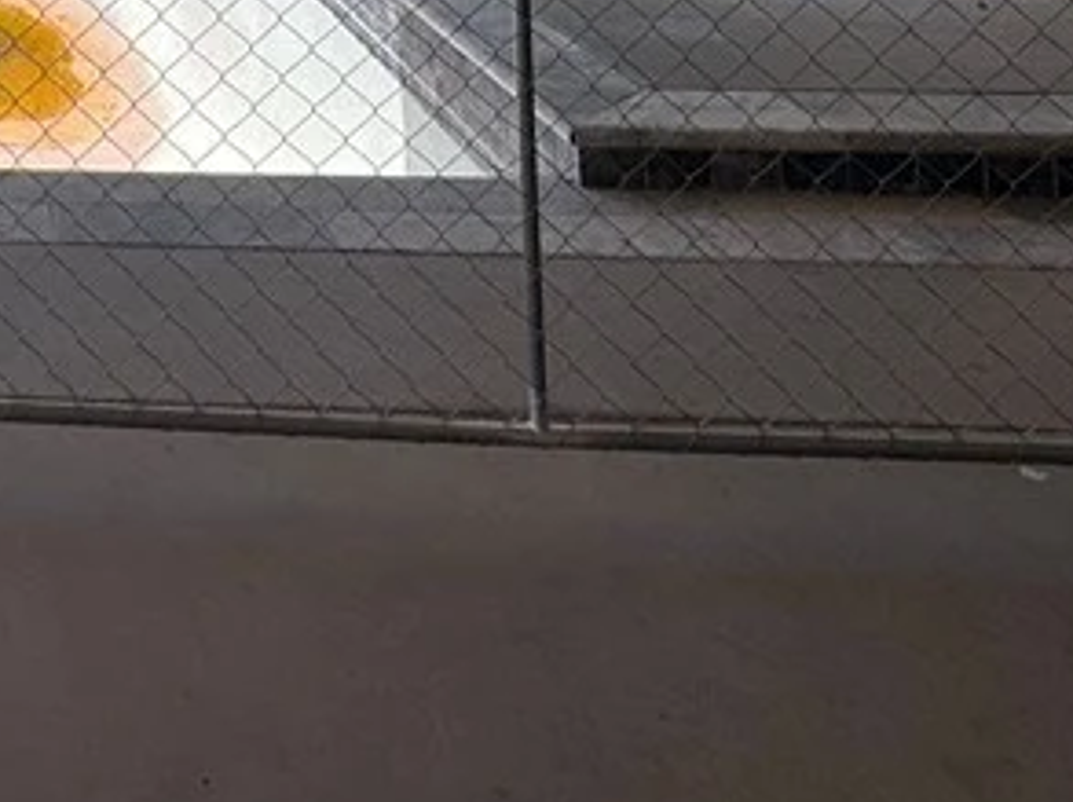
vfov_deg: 22.9
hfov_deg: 32.2
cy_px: -461
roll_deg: +1.0
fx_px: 1517
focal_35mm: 49
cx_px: -220
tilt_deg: +2.6
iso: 50
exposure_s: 1/2208
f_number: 2.2
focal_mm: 2.22
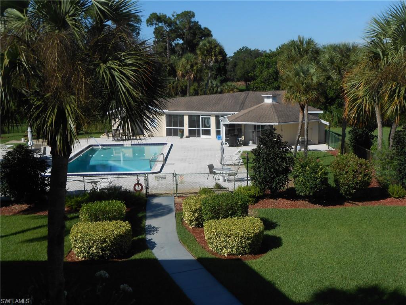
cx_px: 203
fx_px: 516
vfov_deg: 32.9
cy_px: 152
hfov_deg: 42.9
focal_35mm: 44
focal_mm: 7.8
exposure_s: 1/1000
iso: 80
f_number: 4.5
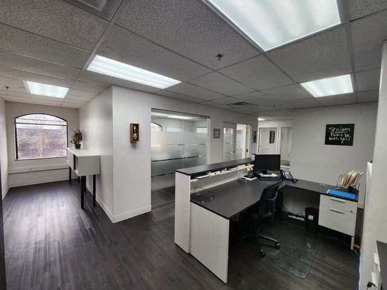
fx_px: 145
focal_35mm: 13
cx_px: 194
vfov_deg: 89.9
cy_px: 145
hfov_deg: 106.2
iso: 80
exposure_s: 1/60
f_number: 2.2
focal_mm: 2.2
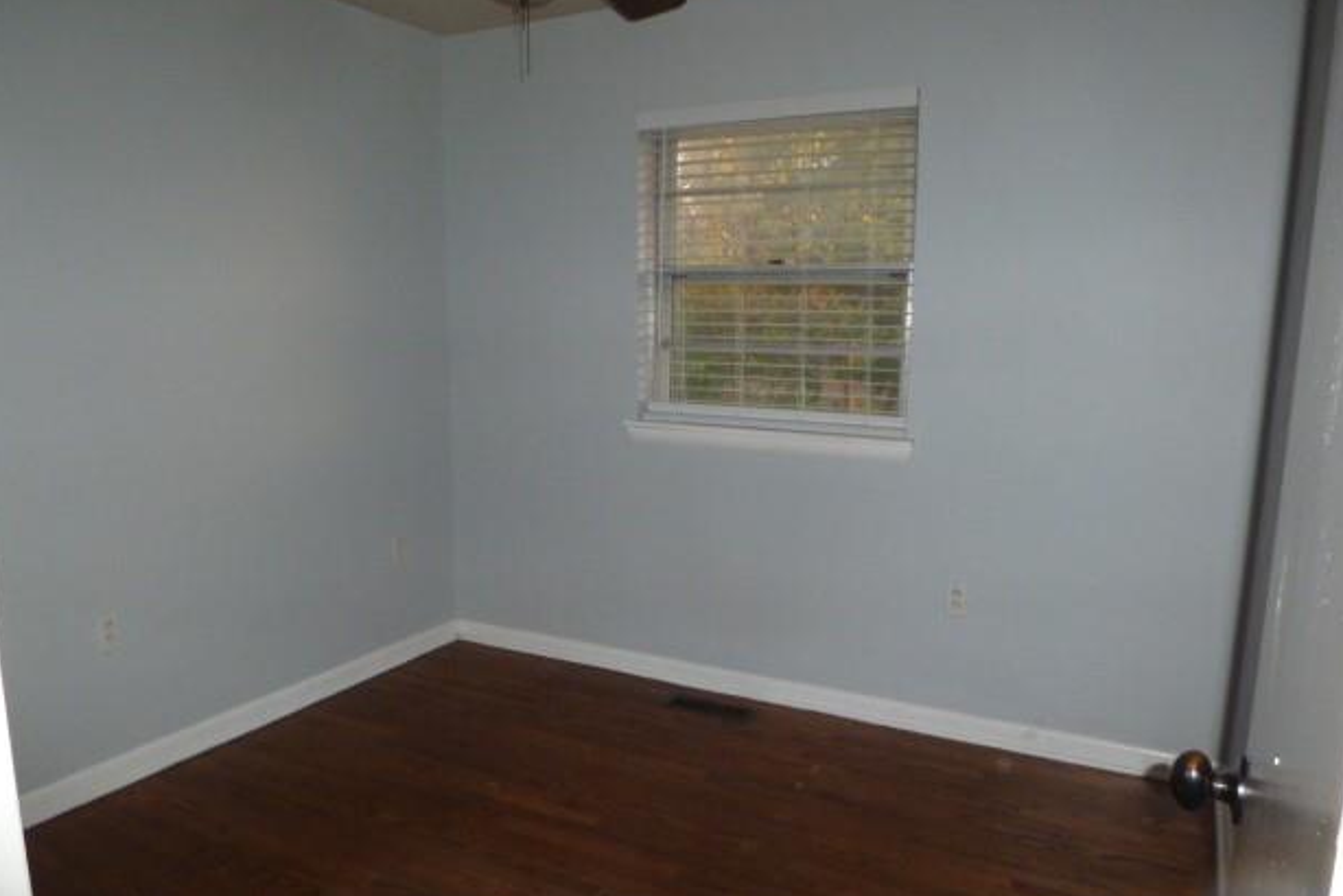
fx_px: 970
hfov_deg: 69.4
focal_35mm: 26
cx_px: 652
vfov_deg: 49.5
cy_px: 503
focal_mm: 4.3
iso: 250
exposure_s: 1/60
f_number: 3.3
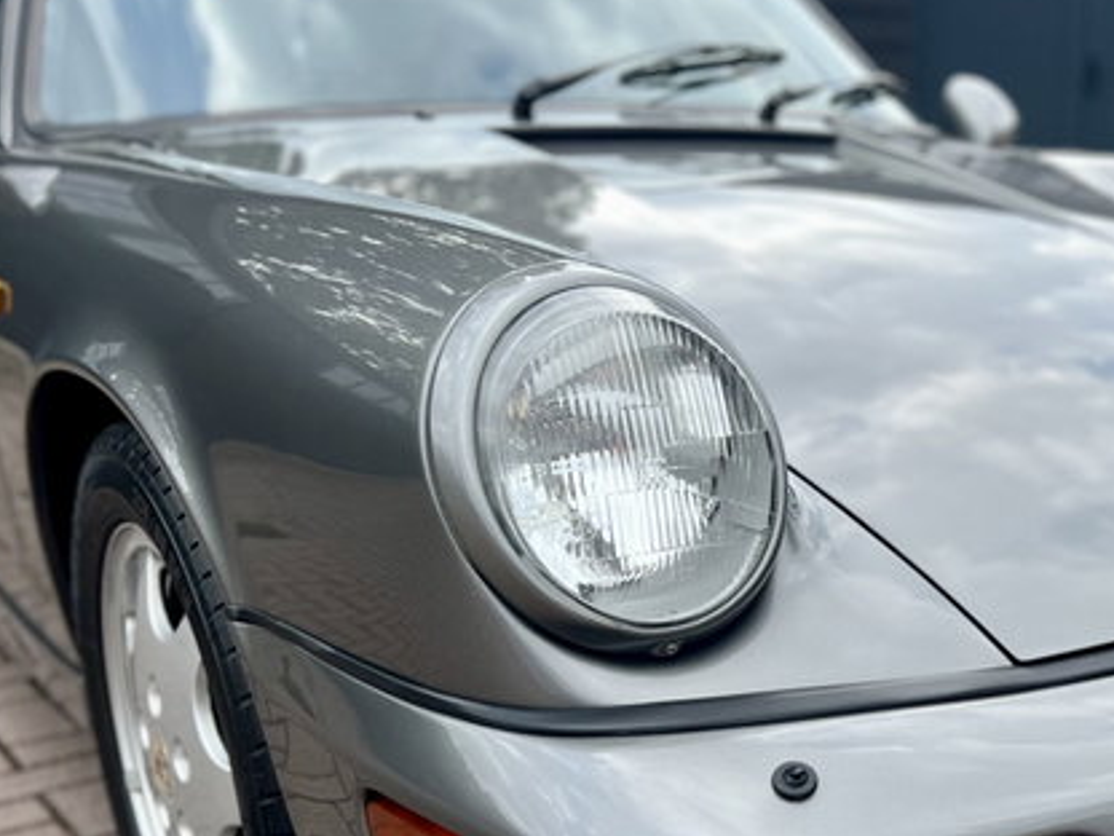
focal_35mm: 48
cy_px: 581
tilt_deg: -16.5
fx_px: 1545
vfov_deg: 30.0
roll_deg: -0.2
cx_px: 999
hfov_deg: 37.2
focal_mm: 5.7
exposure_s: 1/1724
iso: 50
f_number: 1.5
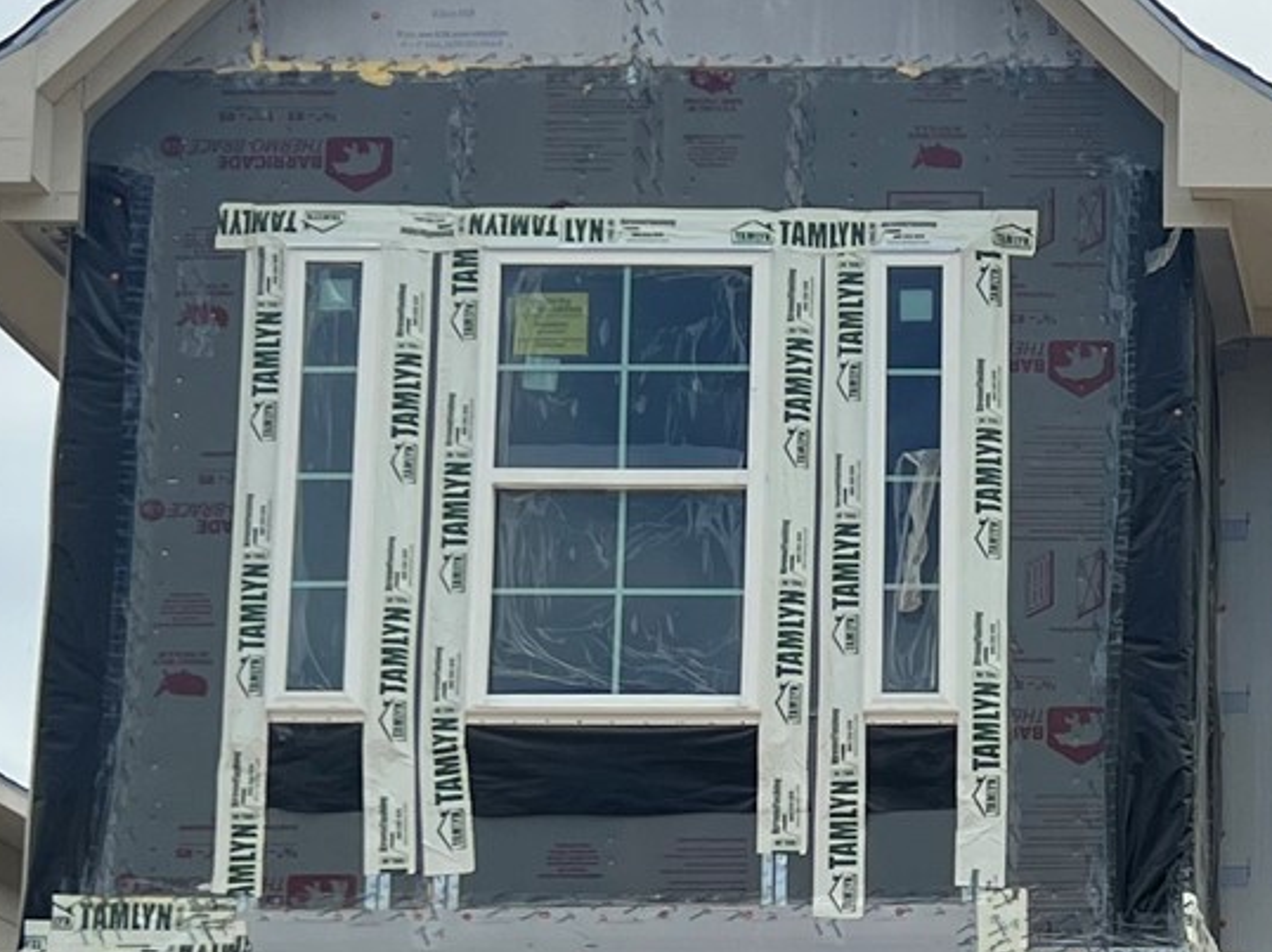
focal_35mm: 99
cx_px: 1534
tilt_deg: +10.3
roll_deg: +0.1
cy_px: 1016
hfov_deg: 18.8
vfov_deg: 14.6
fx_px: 3636
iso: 50
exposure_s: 1/8696
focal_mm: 5.7
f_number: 1.5
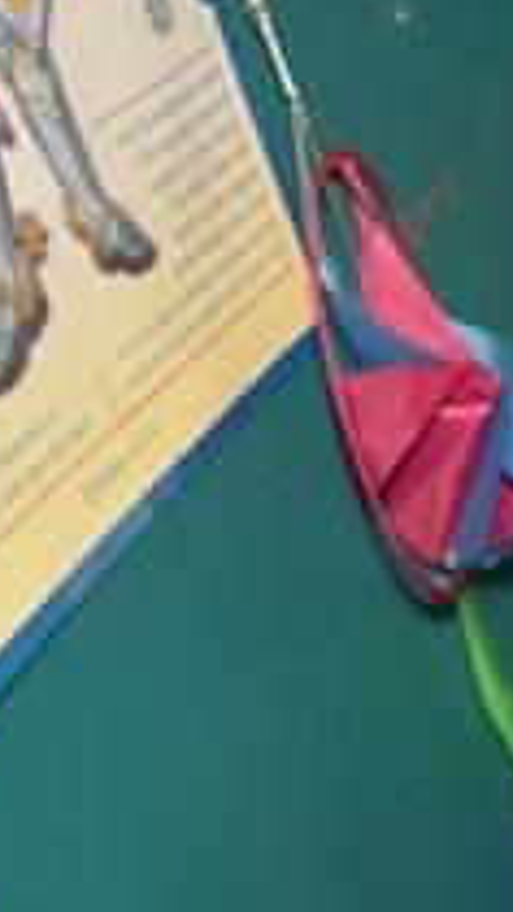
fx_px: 2106
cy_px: 280
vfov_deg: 24.3
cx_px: 1822
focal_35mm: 87
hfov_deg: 9.0
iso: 1250
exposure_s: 1/60
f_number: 8
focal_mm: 17
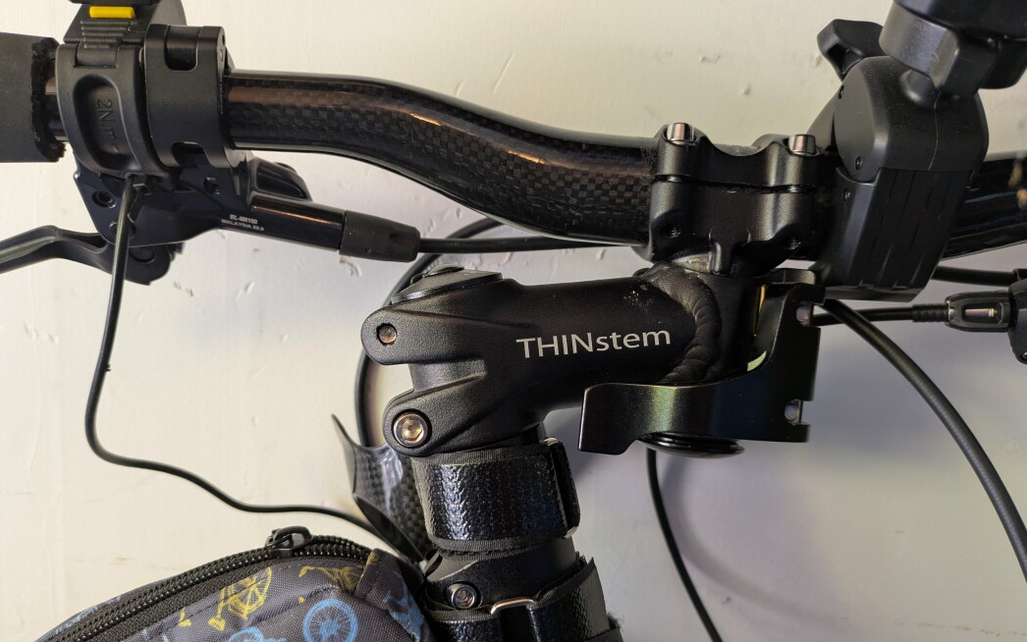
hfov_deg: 68.4
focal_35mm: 27
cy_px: 331
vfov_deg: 46.0
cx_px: 506
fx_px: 756
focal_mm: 5.43
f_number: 1.89
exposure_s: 1/40
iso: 327
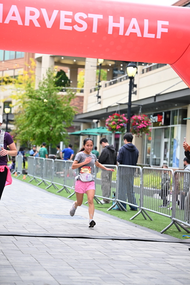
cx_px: 95
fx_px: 704
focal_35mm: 89
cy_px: 142
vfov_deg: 22.9
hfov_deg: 15.4
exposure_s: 1/1600
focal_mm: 89
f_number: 2.8
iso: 640
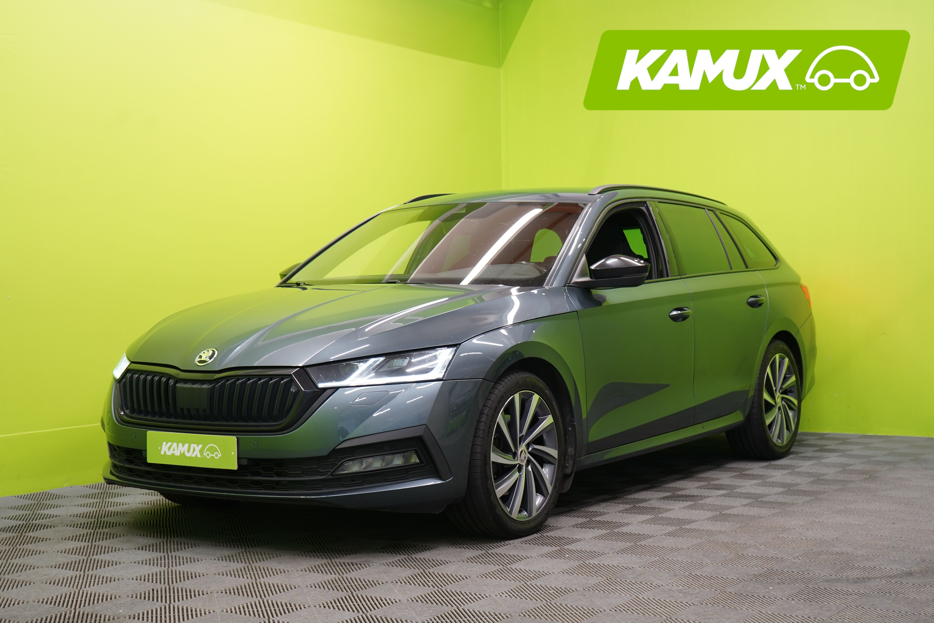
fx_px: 1375
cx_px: 467
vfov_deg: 25.5
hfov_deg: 37.5
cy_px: 312
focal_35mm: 53
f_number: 5
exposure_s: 1/25
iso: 400
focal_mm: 53
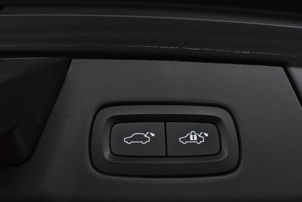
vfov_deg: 43.6
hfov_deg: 61.9
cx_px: 151
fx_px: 252
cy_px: 101
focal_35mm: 30
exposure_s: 1/200
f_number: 7.1
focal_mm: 20
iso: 3200
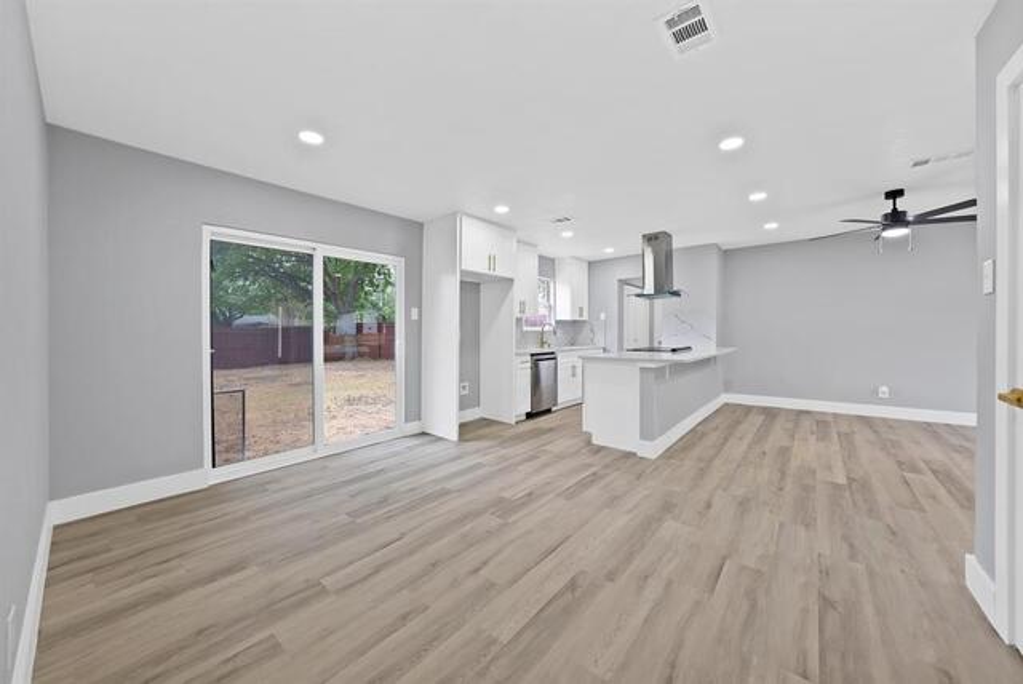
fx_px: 341
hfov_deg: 112.6
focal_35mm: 12
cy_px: 342
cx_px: 512
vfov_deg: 90.1
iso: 640
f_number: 5.6
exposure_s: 1/8
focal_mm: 12
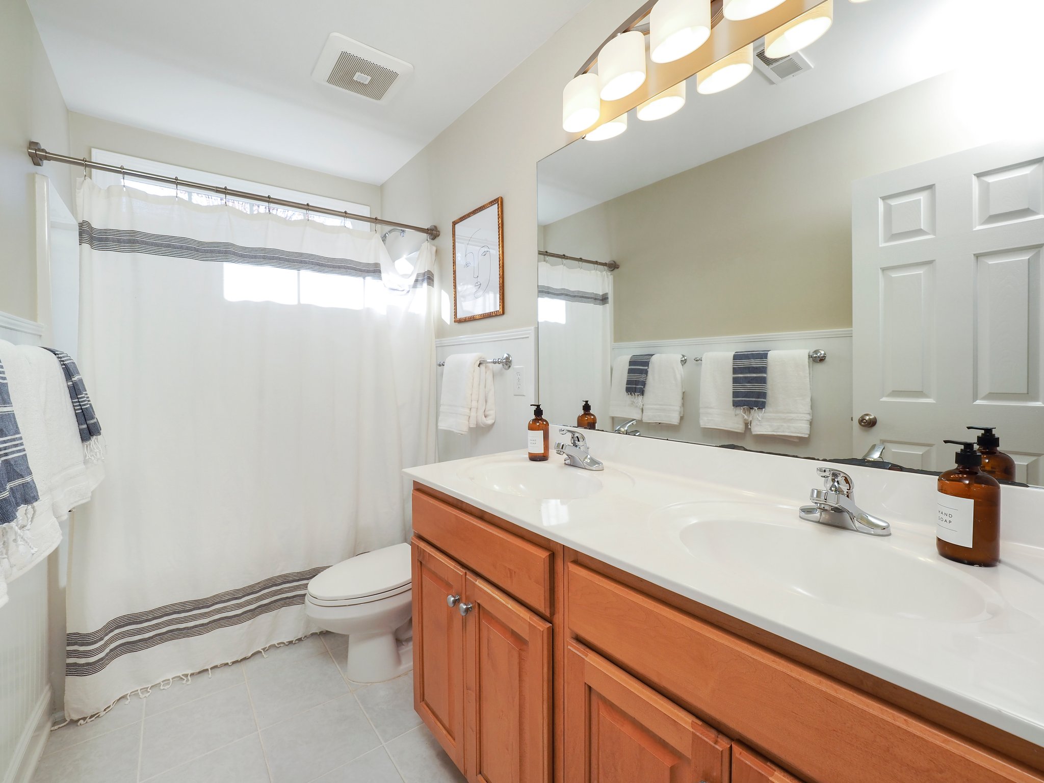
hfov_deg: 102.1
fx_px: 422
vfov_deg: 85.7
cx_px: 522
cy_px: 392
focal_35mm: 14
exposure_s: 1/80
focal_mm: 7
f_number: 5
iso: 100
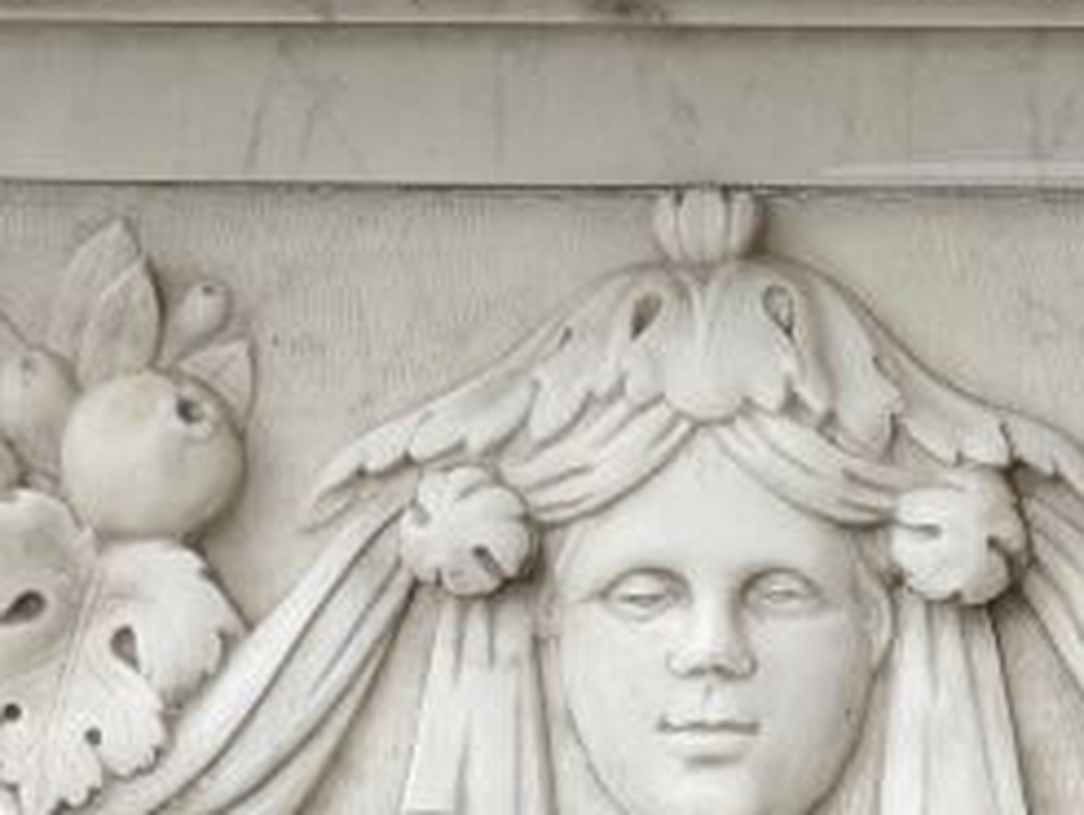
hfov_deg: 8.4
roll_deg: +1.8
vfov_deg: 6.3
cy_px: 1071
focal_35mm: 234
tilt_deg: -13.3
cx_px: 947
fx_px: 7335
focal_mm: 6.76
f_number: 1.78
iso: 64
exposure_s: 1/837
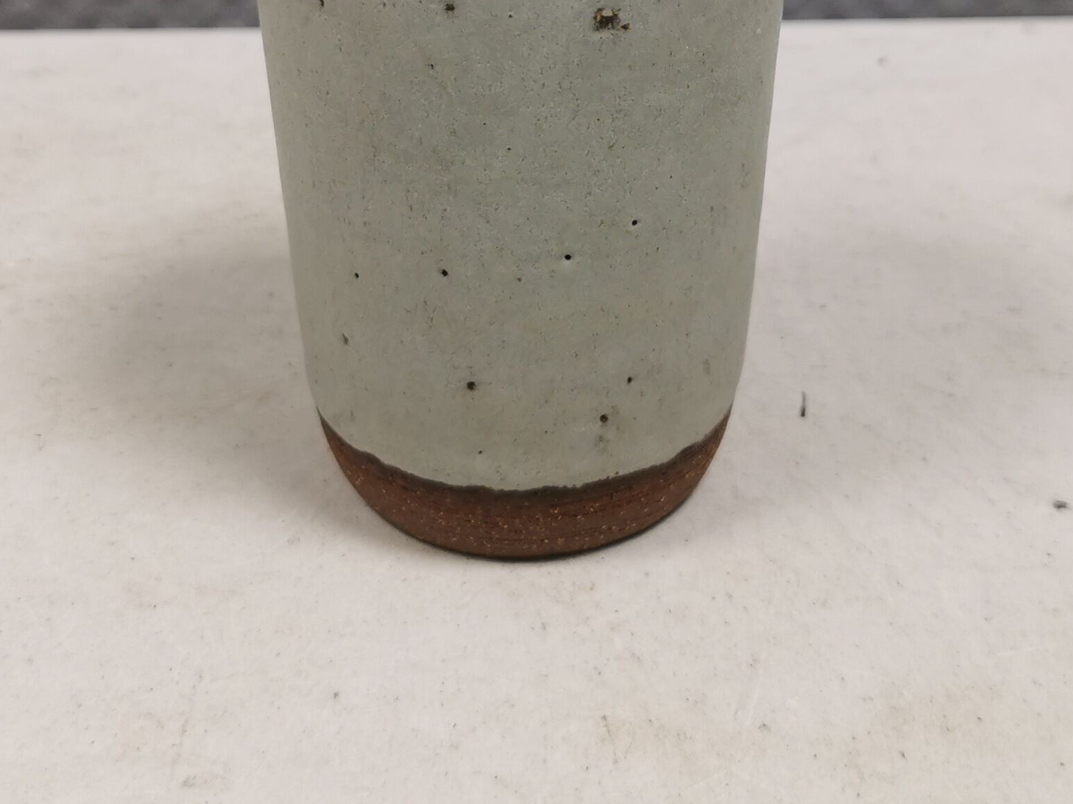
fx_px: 1984
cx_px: 556
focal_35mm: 64
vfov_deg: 22.4
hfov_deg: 30.3
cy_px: 98
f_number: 1.6
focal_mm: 5.56
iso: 80
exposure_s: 1/100
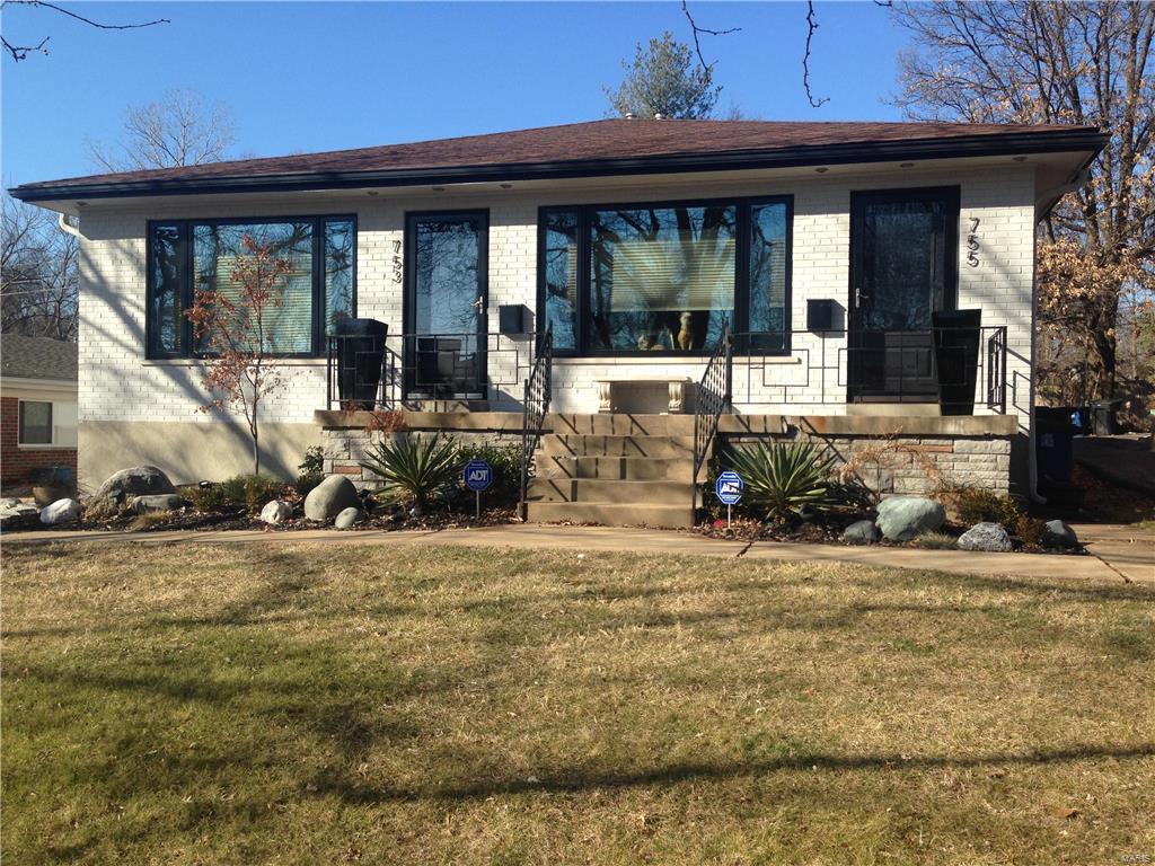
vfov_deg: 42.9
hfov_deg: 55.4
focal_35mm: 33
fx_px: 1101
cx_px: 578
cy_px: 433
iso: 50
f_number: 2.4
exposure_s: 1/1063
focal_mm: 4.12
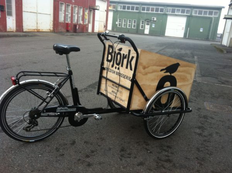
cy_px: 86
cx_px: 116
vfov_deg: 40.6
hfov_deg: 52.7
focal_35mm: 35
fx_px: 234
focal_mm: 3.85
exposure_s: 1/20
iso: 80
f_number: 2.8
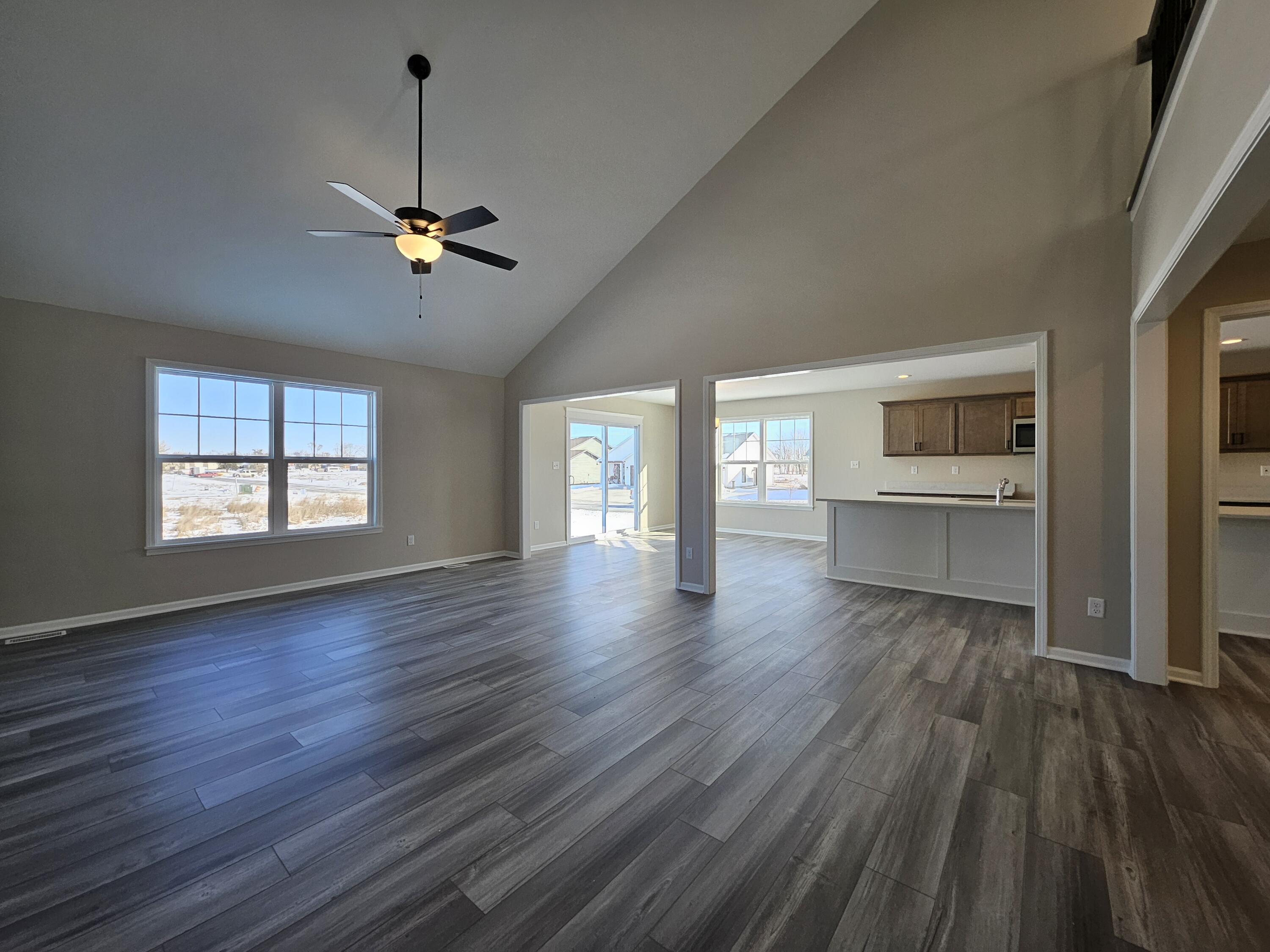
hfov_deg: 106.2
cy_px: 476
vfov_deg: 89.9
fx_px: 477
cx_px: 635
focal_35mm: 13
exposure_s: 1/120
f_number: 2.2
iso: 50
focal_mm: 1.74
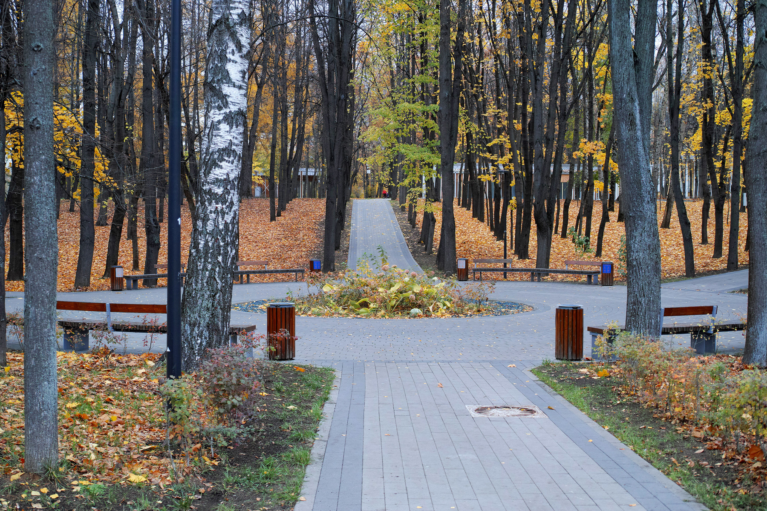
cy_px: 256
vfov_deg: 29.9
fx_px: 959
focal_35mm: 45
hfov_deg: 43.6
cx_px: 384
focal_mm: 30
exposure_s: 1/60
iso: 100
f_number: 3.5
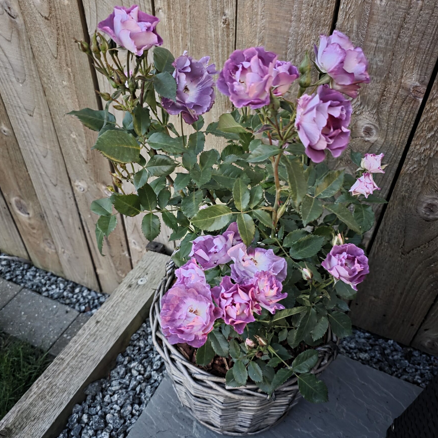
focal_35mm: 30
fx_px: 429
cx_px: 232
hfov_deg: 54.0
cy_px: 229
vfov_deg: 54.0
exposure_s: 1/20
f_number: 1.7
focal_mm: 6.3
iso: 1600
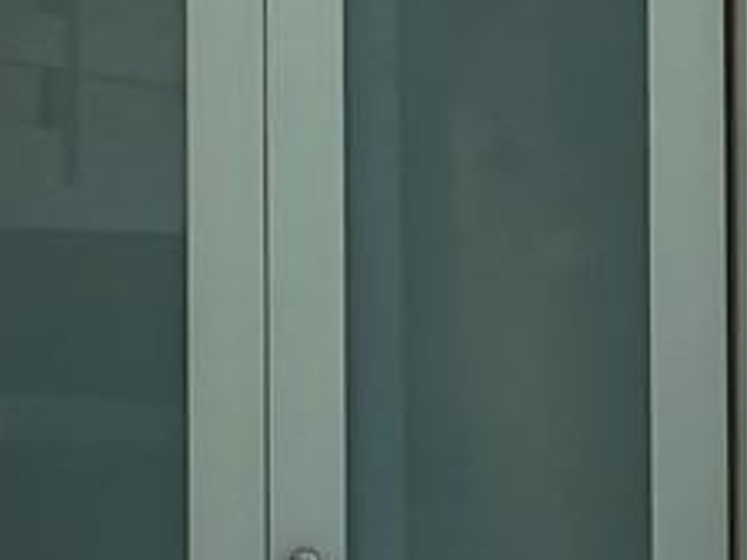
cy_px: 173
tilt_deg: +1.1
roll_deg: +1.0
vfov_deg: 8.0
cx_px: 714
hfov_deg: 10.6
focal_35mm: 186
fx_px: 4014
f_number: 1.6
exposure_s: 1/188
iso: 32
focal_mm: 4.2
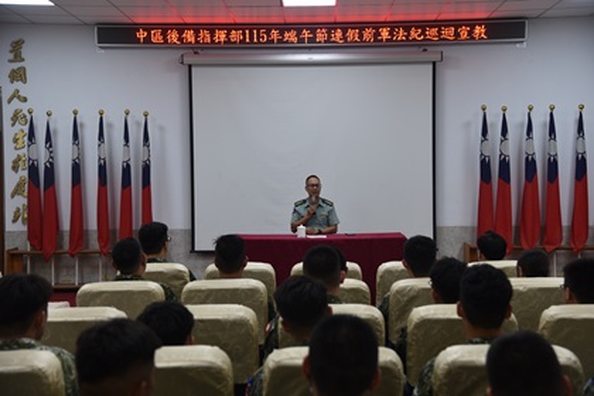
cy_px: 198
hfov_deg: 36.2
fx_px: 907
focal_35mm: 55
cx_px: 297
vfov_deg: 24.6
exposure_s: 1/80
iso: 400
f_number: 4.5
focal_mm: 55
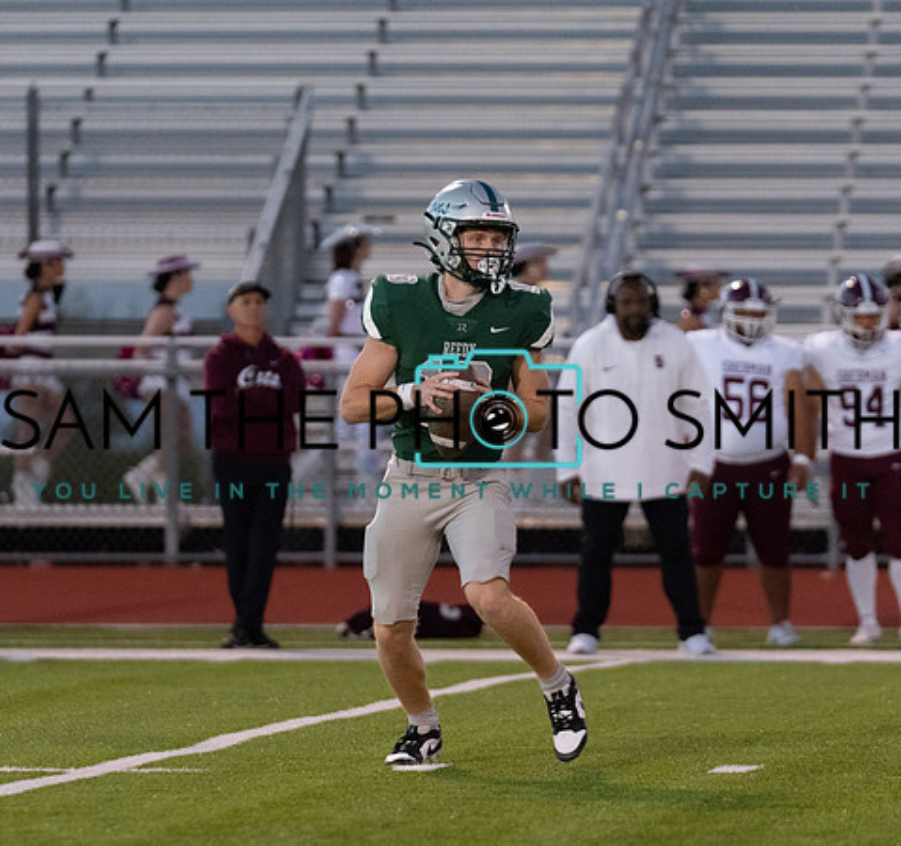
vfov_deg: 4.2
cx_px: 384
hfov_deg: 4.5
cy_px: 423
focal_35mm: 402
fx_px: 11482
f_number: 3.2
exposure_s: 1/1250
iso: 3200
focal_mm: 200
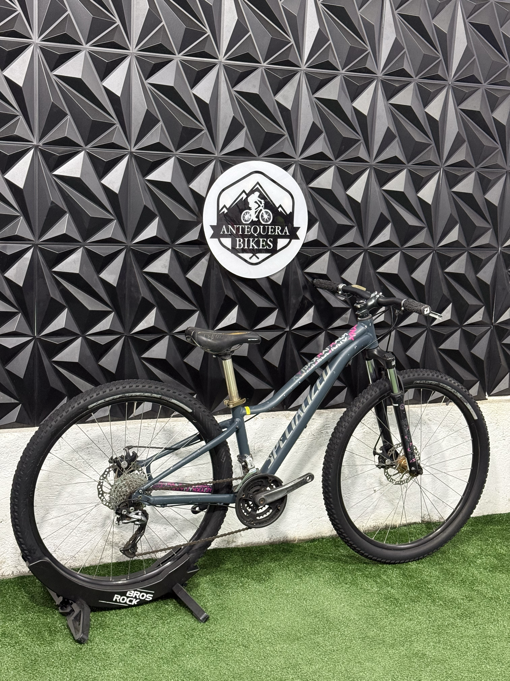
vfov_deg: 39.7
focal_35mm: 48
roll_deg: -4.0
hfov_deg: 30.3
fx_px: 943
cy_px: 340
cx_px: 255
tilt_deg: -10.0
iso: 250
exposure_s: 1/60
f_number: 1.78
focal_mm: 6.76
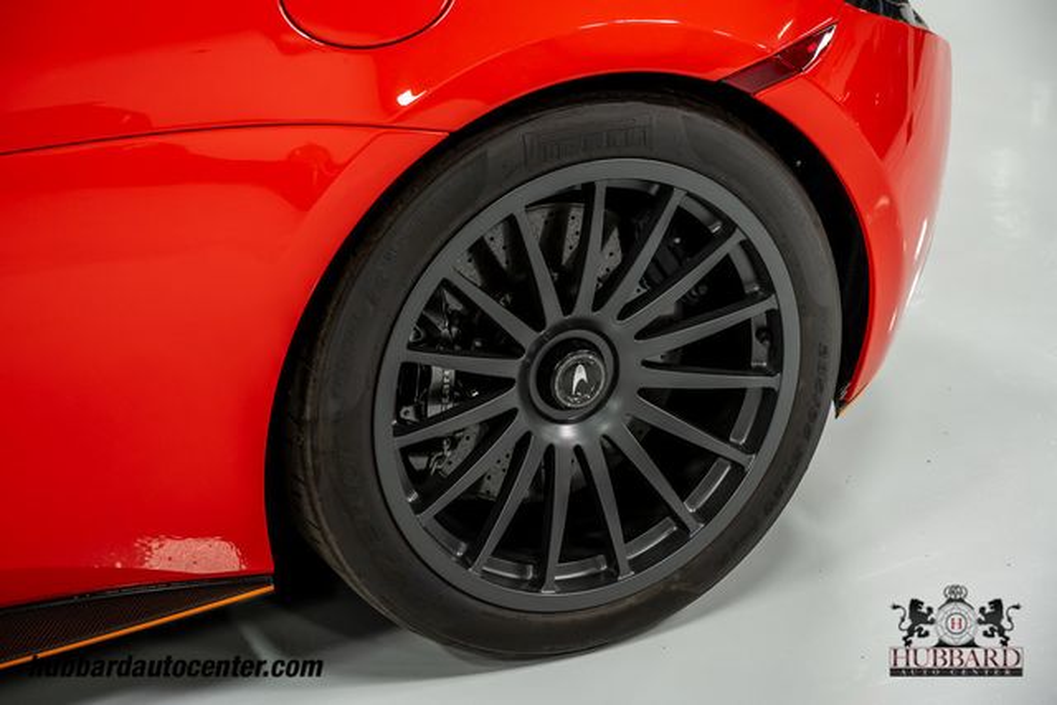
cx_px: 528
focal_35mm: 70
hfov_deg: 28.8
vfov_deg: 19.5
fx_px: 2056
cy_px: 352
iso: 800
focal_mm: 70
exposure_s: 1/60
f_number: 5
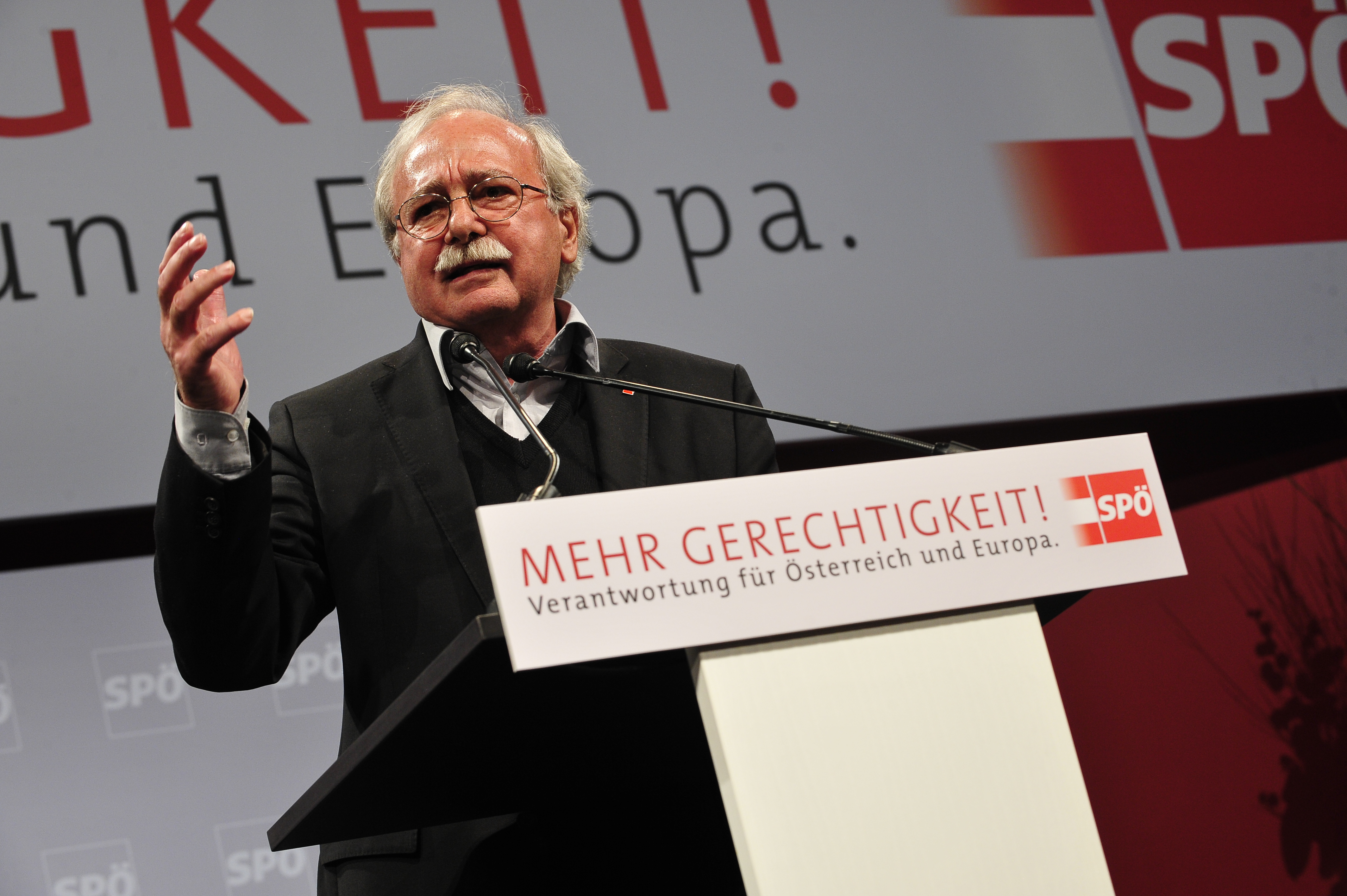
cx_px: 674
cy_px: 448
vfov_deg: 17.5
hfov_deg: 26.0
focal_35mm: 78
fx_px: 2917
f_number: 7.1
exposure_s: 1/200
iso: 1600
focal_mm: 78
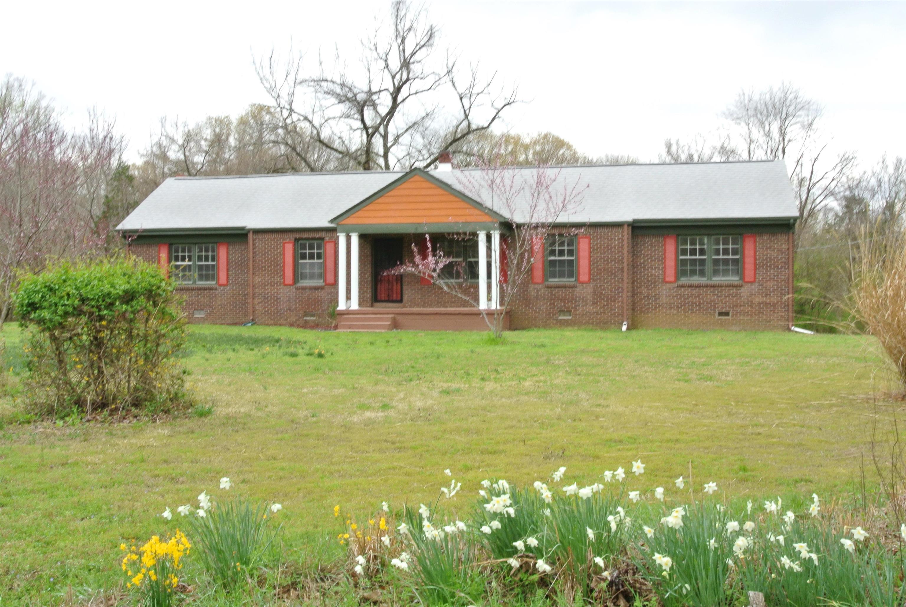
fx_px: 1008
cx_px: 453
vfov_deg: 33.5
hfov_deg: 48.4
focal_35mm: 40
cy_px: 304
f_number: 16
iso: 400
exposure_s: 1/60
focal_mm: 15.1
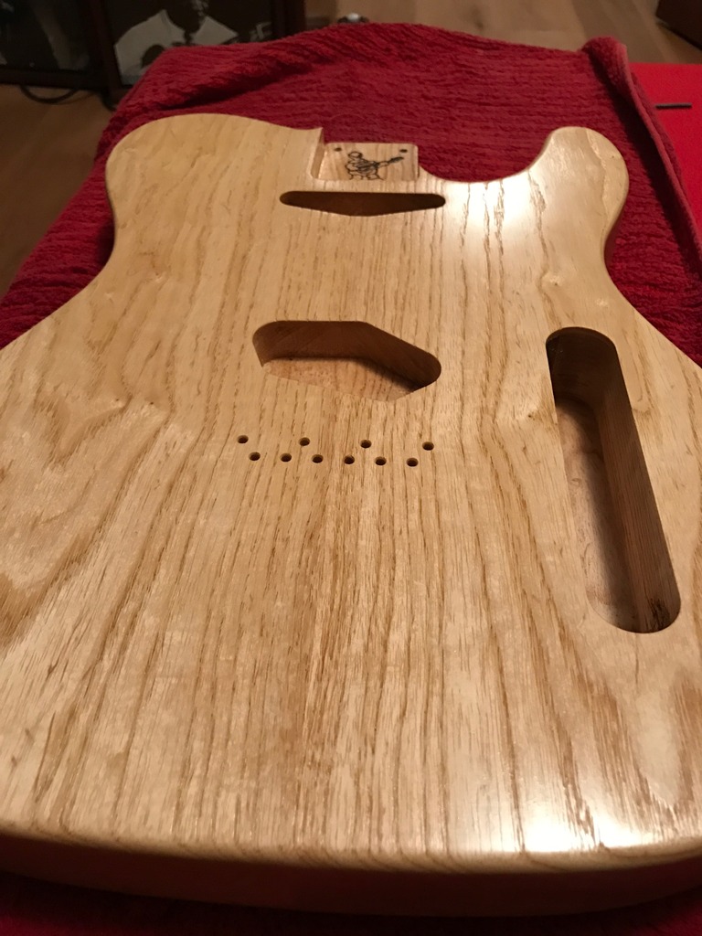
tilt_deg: -47.1
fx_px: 757
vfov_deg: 63.4
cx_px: 351
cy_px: 468
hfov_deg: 49.7
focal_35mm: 28
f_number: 1.8
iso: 100
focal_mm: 3.99
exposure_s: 1/11
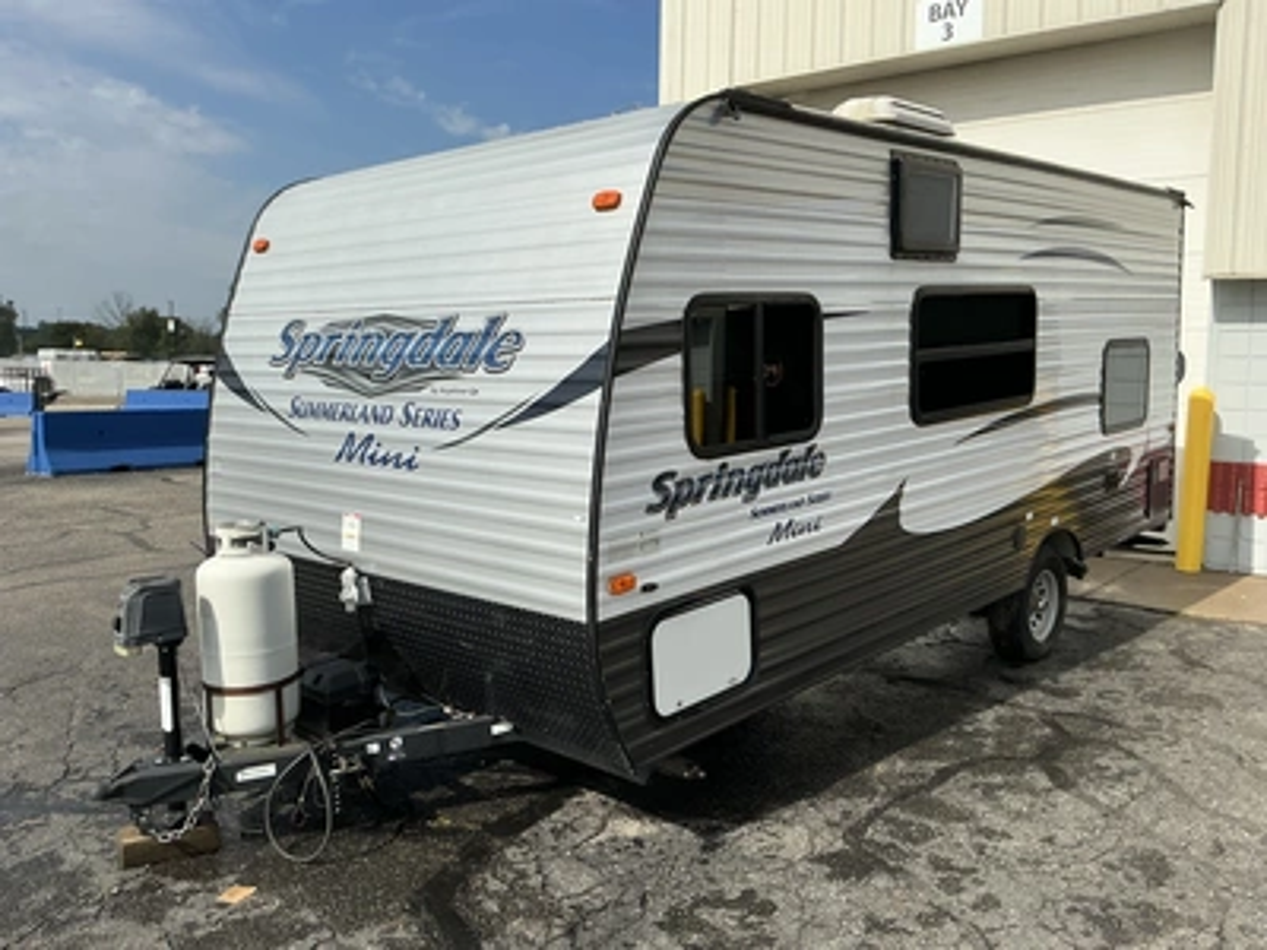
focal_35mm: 28
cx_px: 634
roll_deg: -1.7
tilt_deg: -6.1
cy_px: 475
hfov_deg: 63.4
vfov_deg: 49.7
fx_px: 1025
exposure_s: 1/2959
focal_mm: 3
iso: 25
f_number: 1.8
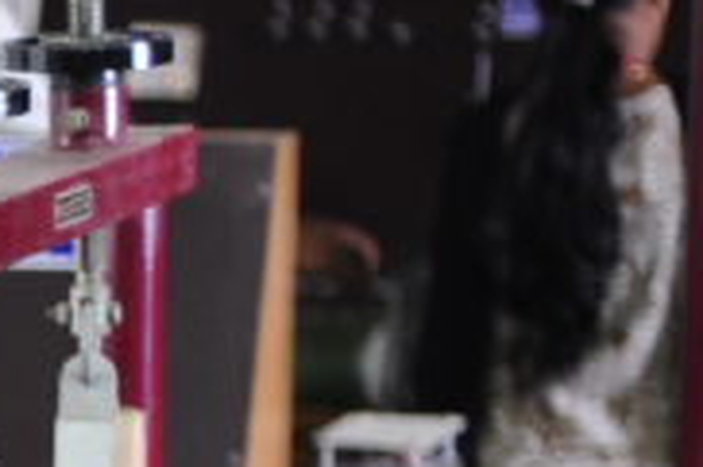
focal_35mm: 330
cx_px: -1136
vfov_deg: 4.1
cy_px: 1073
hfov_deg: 5.9
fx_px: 6438
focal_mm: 50
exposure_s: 1/100
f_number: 2.2
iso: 320
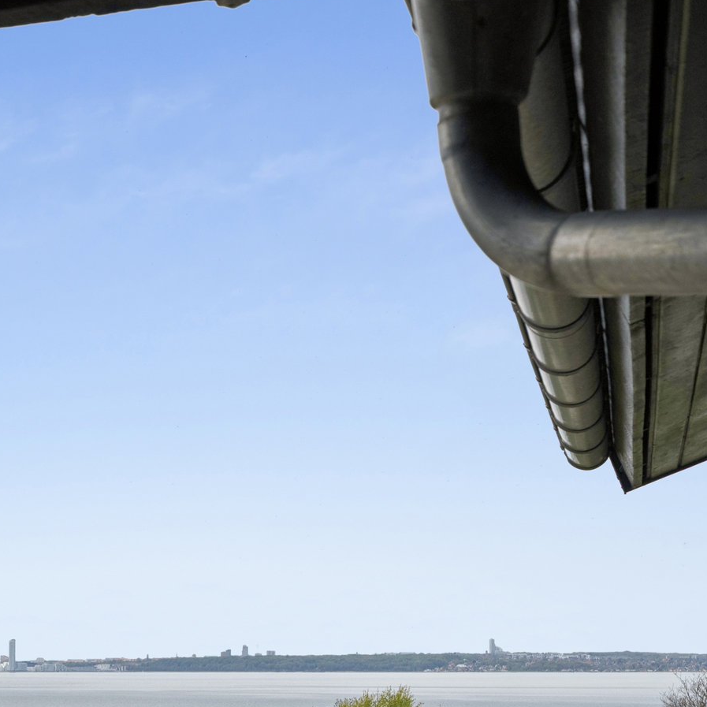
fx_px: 2103
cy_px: 753
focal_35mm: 91
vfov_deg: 18.5
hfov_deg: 17.6
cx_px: -277
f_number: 5.6
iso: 100
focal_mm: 32
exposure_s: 1/800
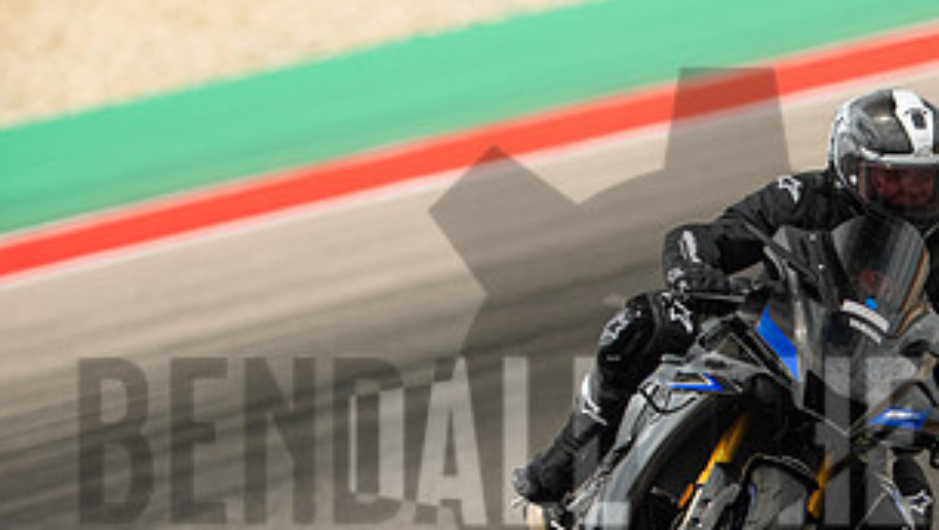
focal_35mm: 837
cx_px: 727
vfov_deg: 1.5
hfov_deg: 2.6
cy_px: 445
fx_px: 20853
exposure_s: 1/2000
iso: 500
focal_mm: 280
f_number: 2.8
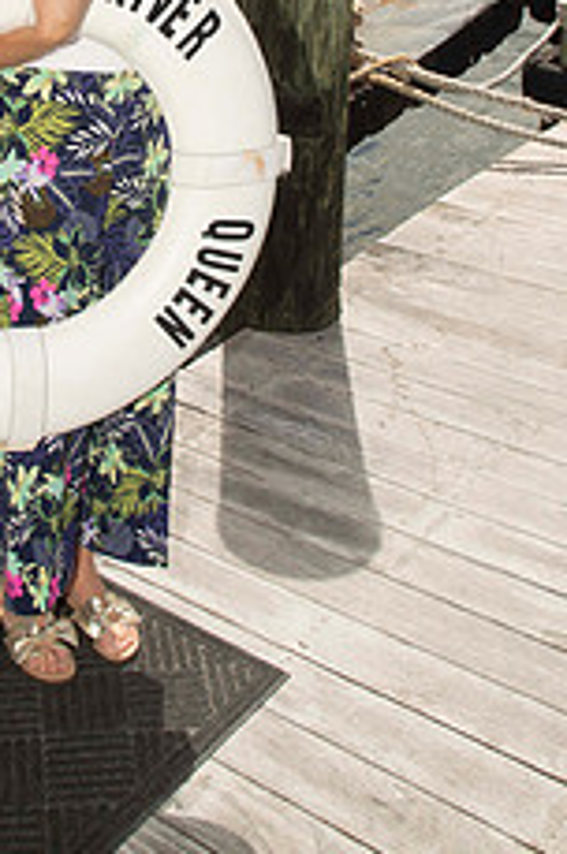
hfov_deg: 25.0
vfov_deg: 34.5
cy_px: 22
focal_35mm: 53
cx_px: 110
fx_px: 1256
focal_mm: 18
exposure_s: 1/200
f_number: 10
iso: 100
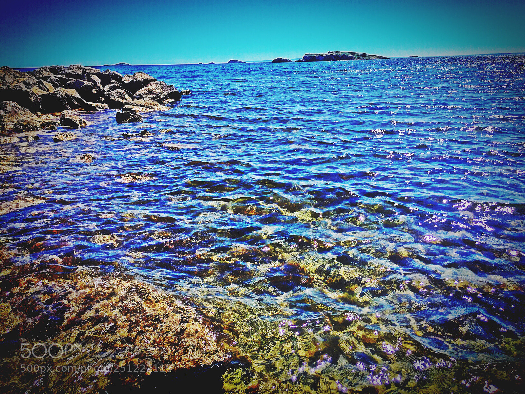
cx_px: 262
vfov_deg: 48.2
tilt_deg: -16.9
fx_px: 440
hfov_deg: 61.7
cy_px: 197
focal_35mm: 29
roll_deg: +2.7
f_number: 2.2
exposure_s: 1/2825
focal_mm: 4.15
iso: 32
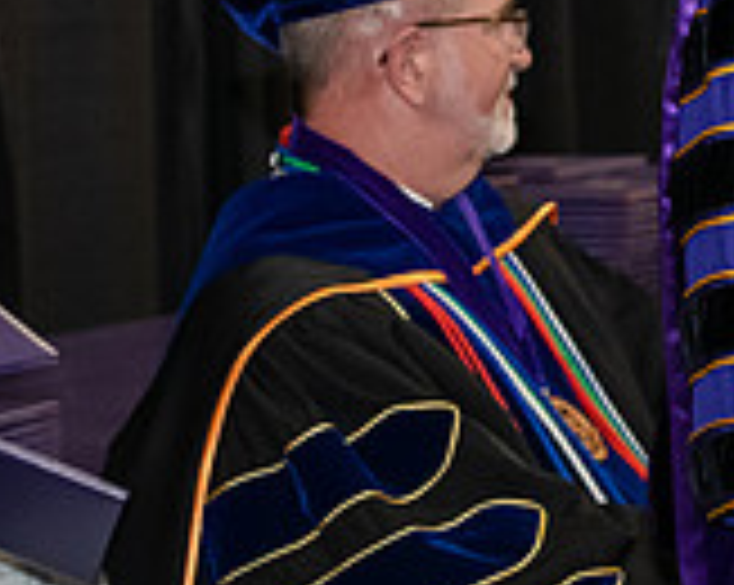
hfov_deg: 7.6
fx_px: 5446
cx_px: 1040
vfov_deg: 6.1
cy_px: -137
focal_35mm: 251
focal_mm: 75
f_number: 5
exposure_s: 1/200
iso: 2500
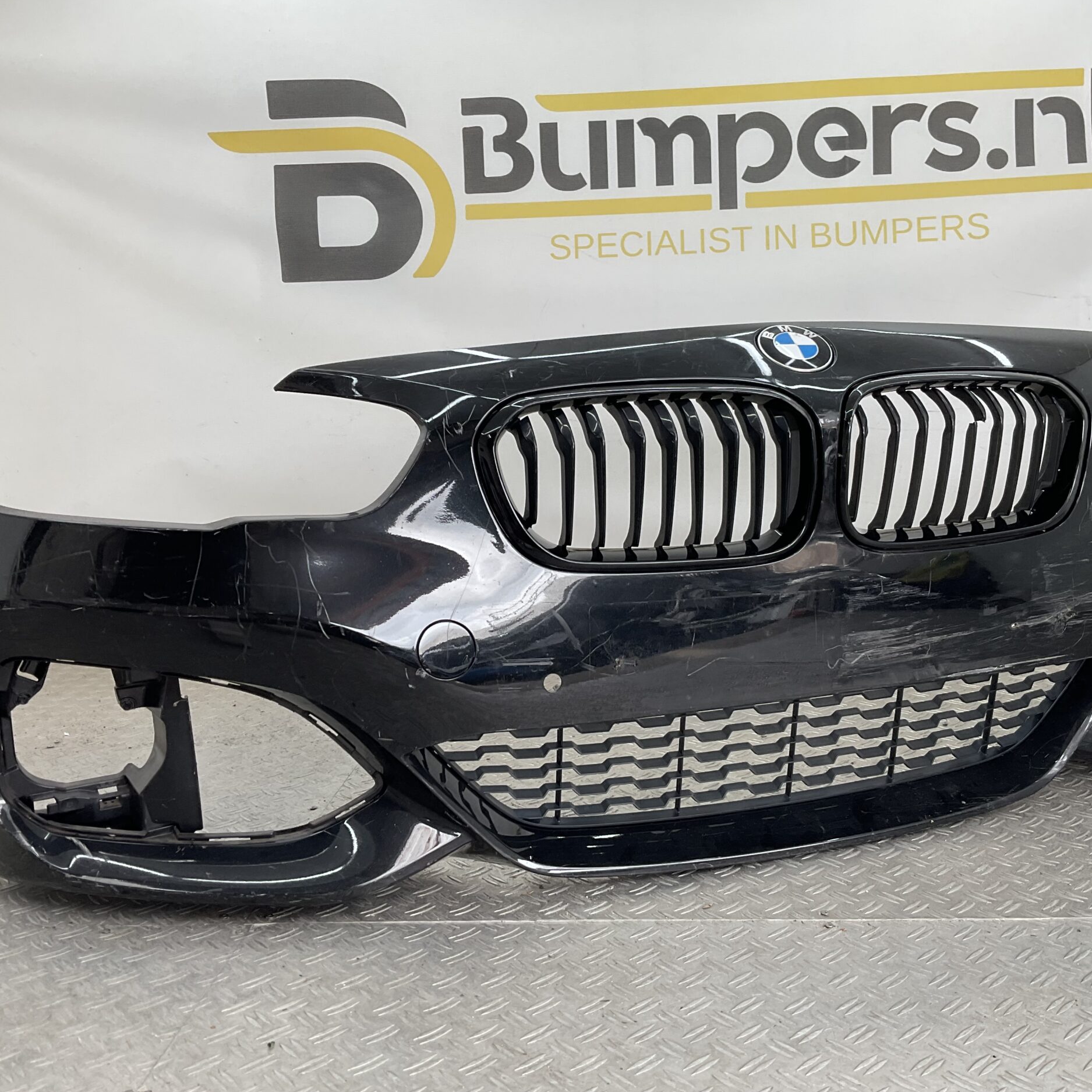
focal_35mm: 35
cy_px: 535
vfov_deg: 47.2
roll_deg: +2.4
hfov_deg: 47.2
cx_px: 596
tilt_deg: -9.2
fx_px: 1249
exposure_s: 1/120
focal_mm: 3
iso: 16
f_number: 1.8
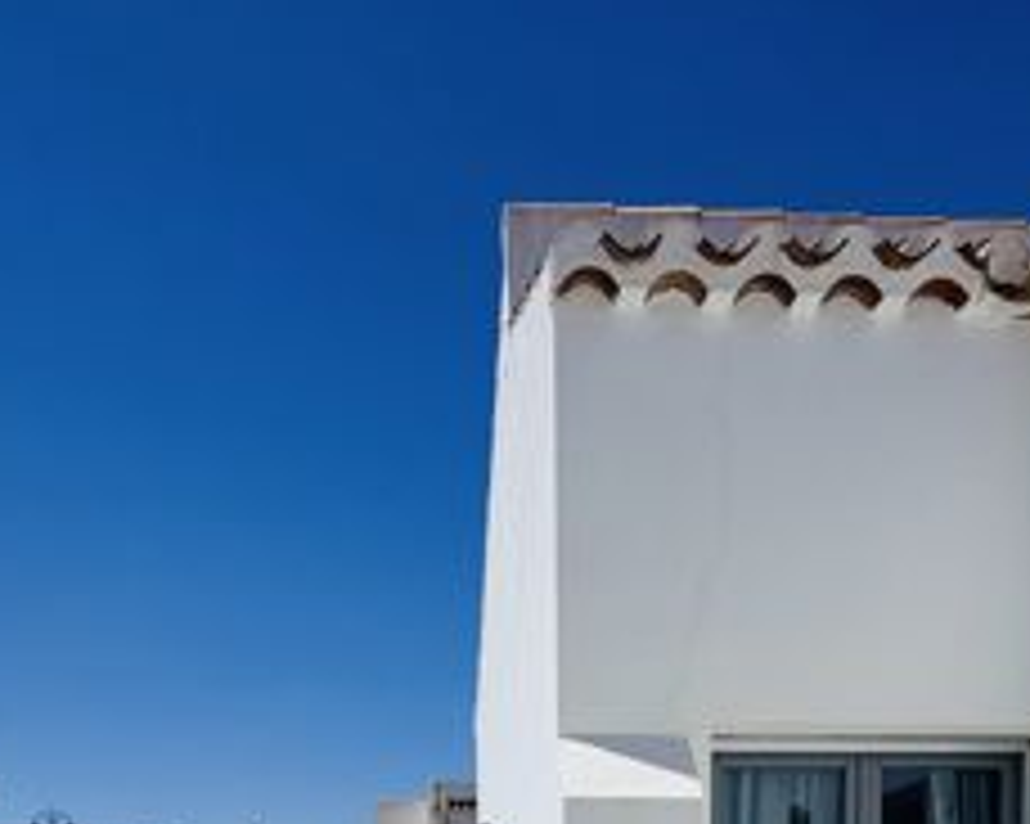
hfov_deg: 43.8
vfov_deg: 29.1
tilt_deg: -4.2
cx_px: 524
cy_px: 1063
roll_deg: +0.3
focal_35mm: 42
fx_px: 1280
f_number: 2.2
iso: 20
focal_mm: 2.22
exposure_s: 1/2717
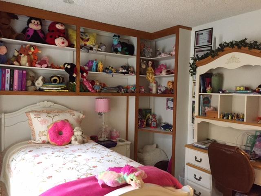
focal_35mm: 29
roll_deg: -2.3
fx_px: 219
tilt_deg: -2.7
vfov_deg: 48.2
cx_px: 130
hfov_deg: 61.7
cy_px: 98
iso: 250
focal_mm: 4.15
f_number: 2.2
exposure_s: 1/30
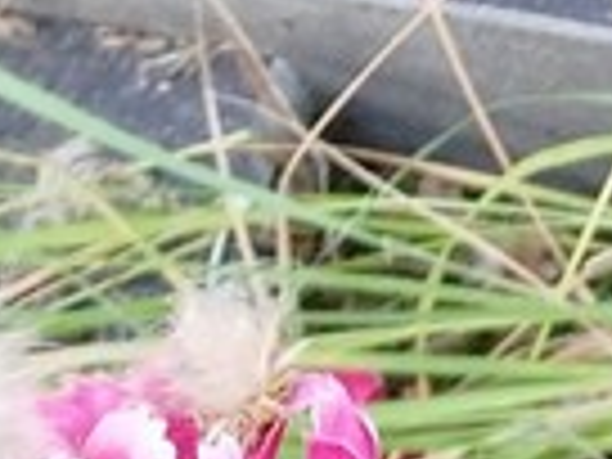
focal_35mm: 141
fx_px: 2493
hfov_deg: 13.9
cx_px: 540
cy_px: -616
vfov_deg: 9.4
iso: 250
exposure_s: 1/33
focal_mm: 5.31
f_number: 1.7
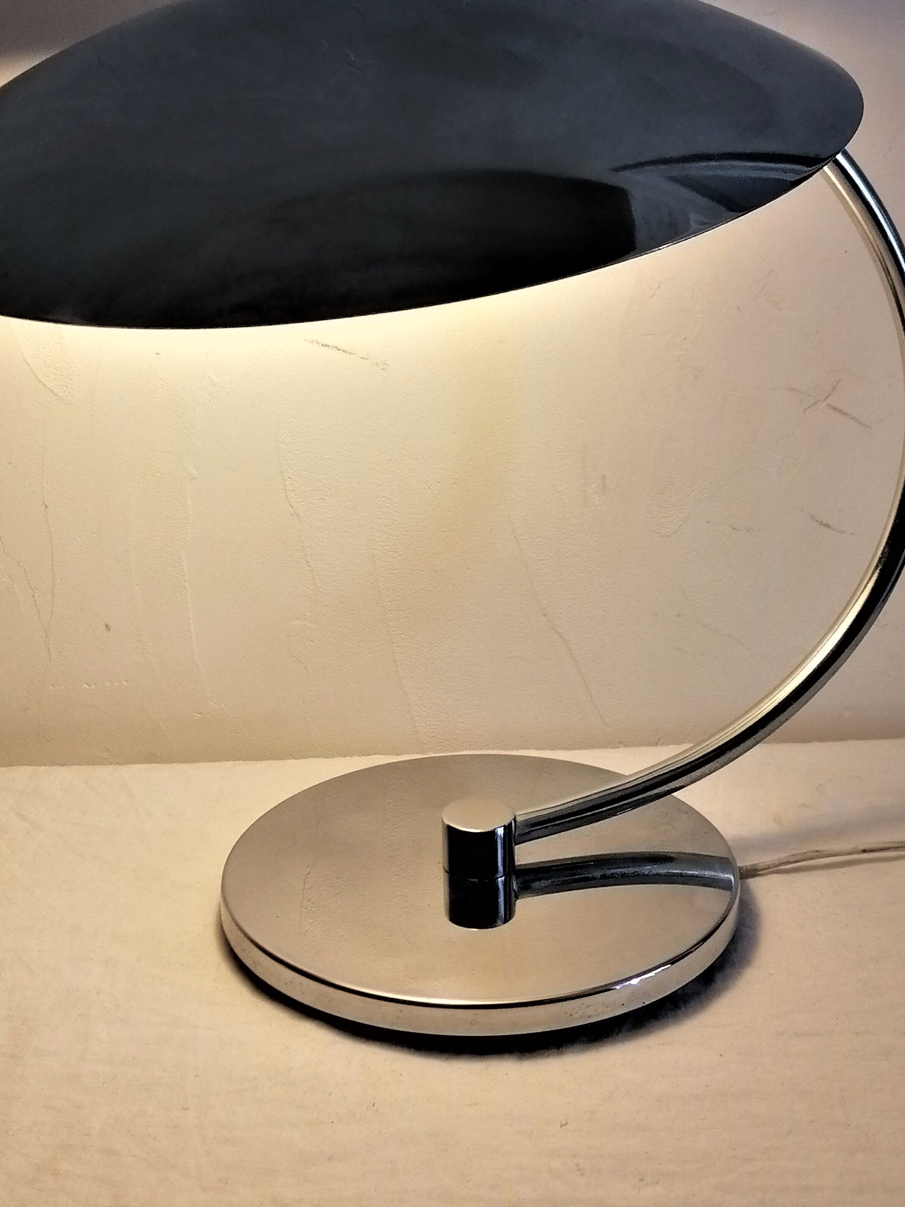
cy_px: 472
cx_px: 414
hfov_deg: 24.4
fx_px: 2092
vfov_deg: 32.1
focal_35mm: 60
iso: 80
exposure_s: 1/100
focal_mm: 5.4
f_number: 1.8
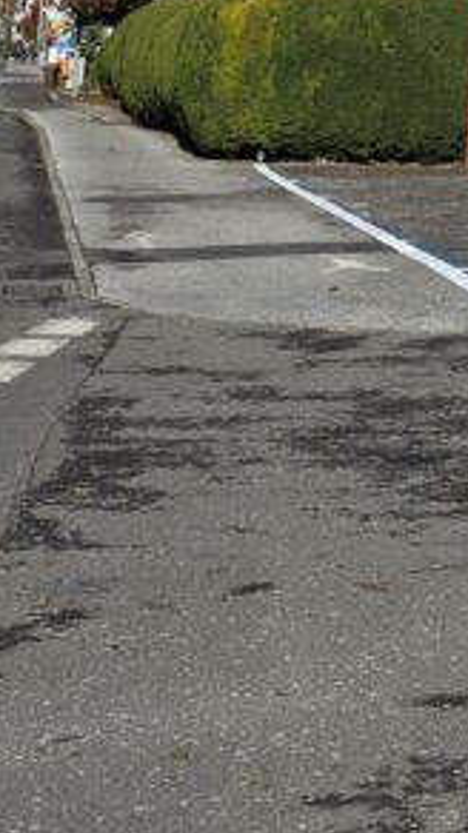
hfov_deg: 12.5
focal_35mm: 88
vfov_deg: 22.6
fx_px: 1944
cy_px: -123
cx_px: 859
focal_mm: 6.3
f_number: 1.7
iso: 64
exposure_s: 1/7944
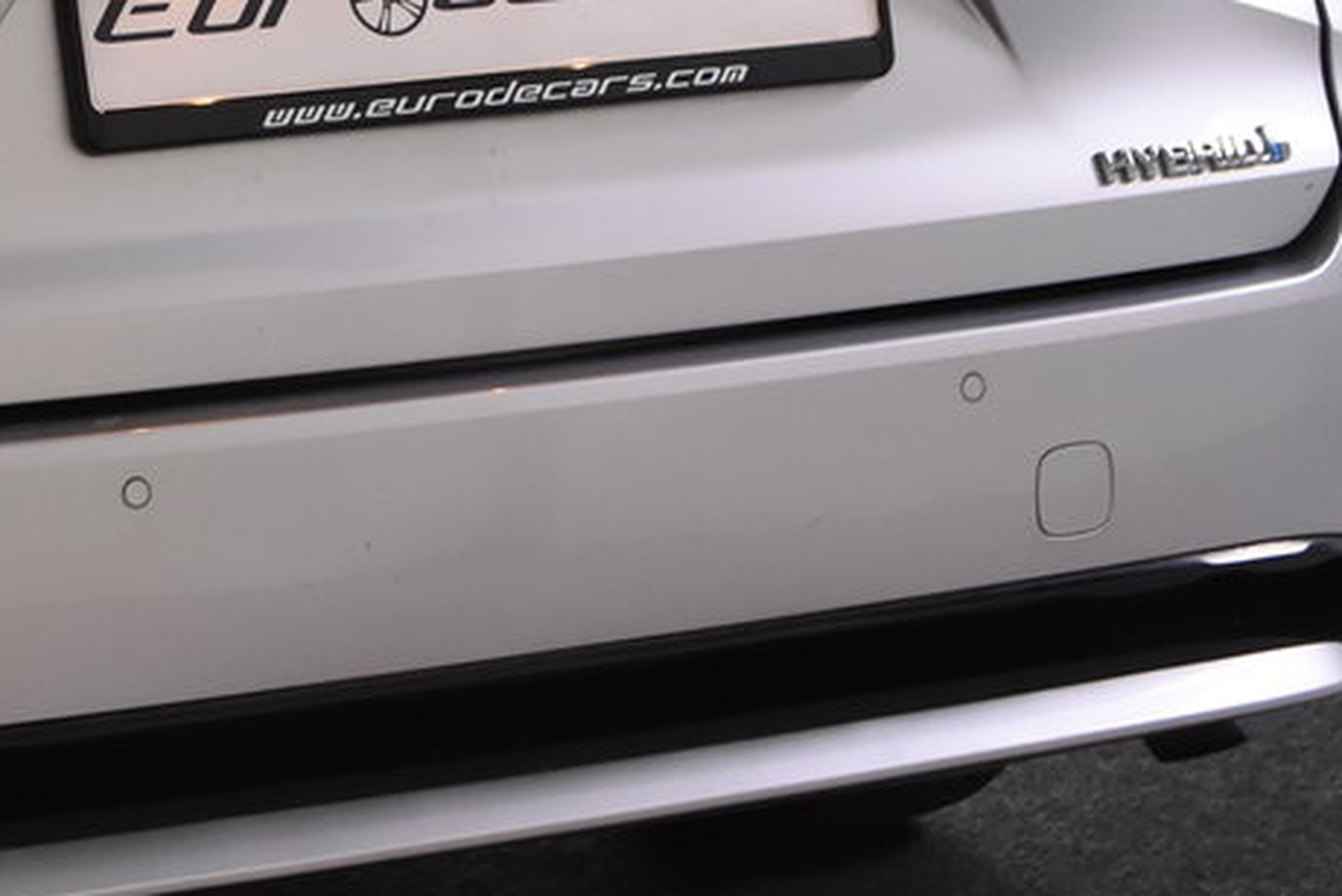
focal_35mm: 129
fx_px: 4825
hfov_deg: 15.4
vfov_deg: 10.5
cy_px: 54
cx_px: -120
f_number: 5
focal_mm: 31
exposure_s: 1/100
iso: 1600
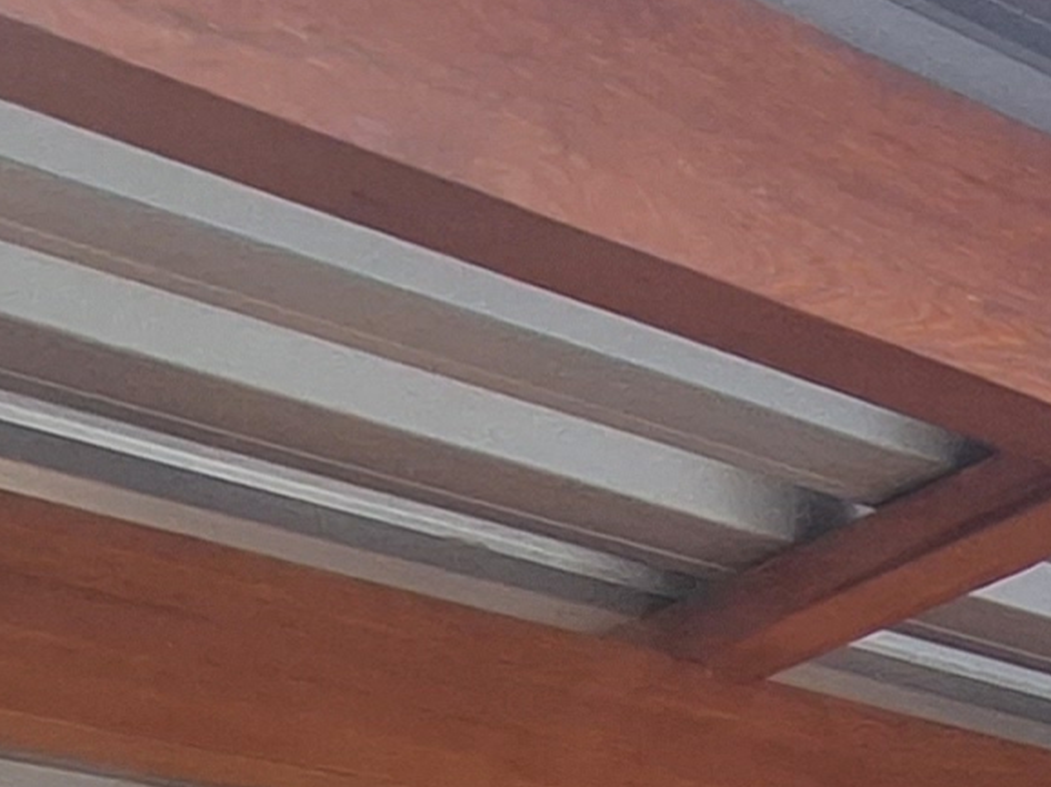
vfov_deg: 12.0
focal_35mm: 90
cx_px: 1987
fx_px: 2731
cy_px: 2081
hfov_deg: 17.1
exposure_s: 1/557
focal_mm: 1.74
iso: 40
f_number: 2.2
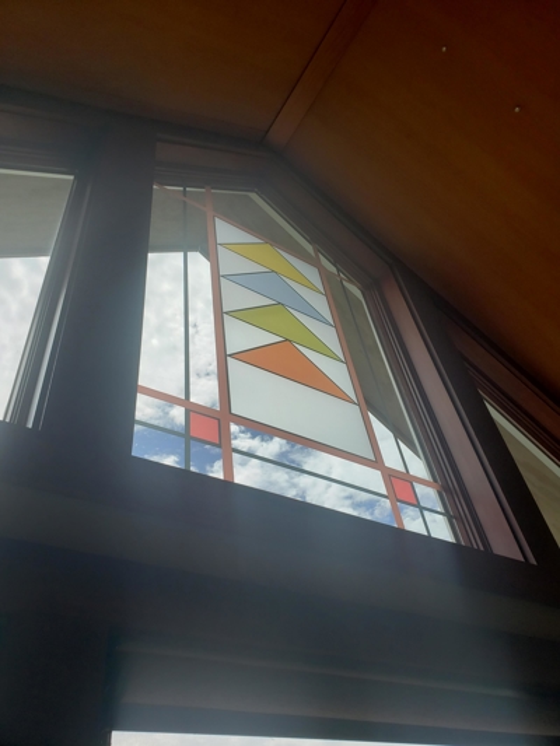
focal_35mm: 26
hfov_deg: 53.1
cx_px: 280
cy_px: 373
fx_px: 561
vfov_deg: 67.3
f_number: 2.4
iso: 50
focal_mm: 4.3
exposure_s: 1/1248
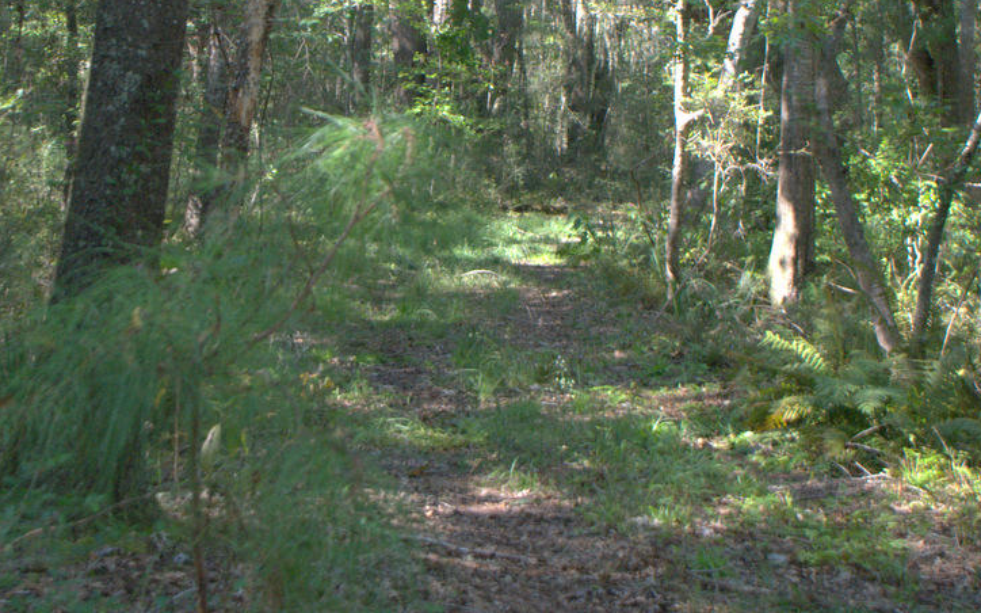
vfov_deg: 14.5
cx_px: 584
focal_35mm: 88
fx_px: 2352
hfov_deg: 23.5
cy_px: -38
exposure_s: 1/160
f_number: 4
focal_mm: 26
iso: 400
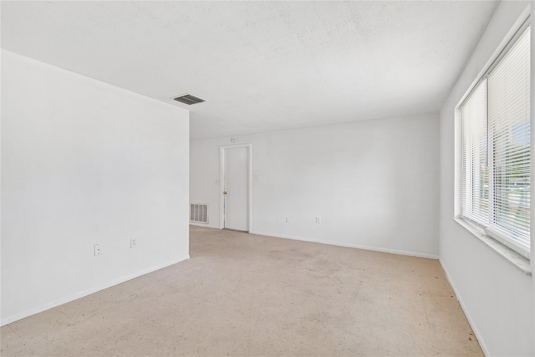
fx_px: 223
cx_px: 268
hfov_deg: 100.4
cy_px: 178
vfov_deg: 77.3
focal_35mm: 15
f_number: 7.1
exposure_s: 1/4
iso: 100
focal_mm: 10
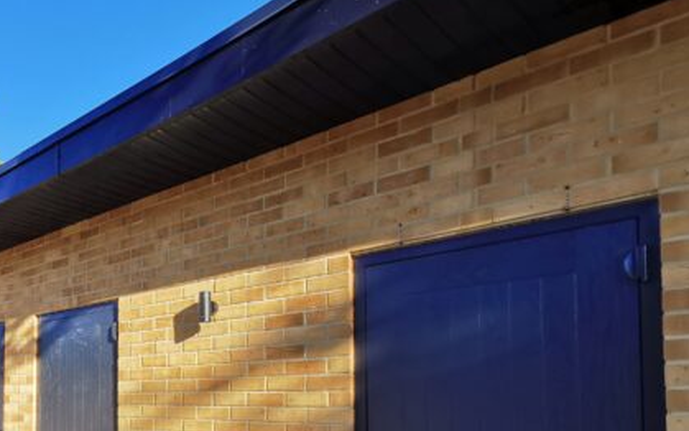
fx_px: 620
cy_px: 380
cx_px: 66
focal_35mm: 33
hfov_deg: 51.2
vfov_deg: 36.2
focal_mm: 2.26
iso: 50
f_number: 2.2
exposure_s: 1/826
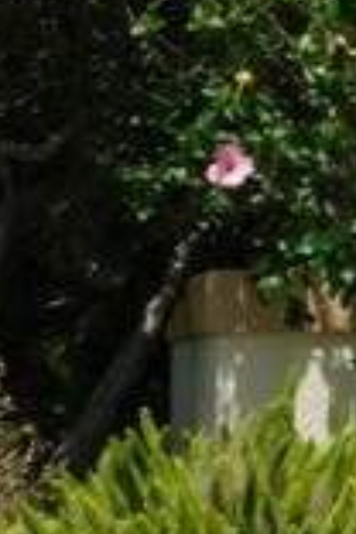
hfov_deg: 5.7
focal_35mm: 214
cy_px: 209
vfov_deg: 9.6
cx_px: 1352
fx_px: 3174
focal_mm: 7.1
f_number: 3.6
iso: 125
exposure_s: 1/1500
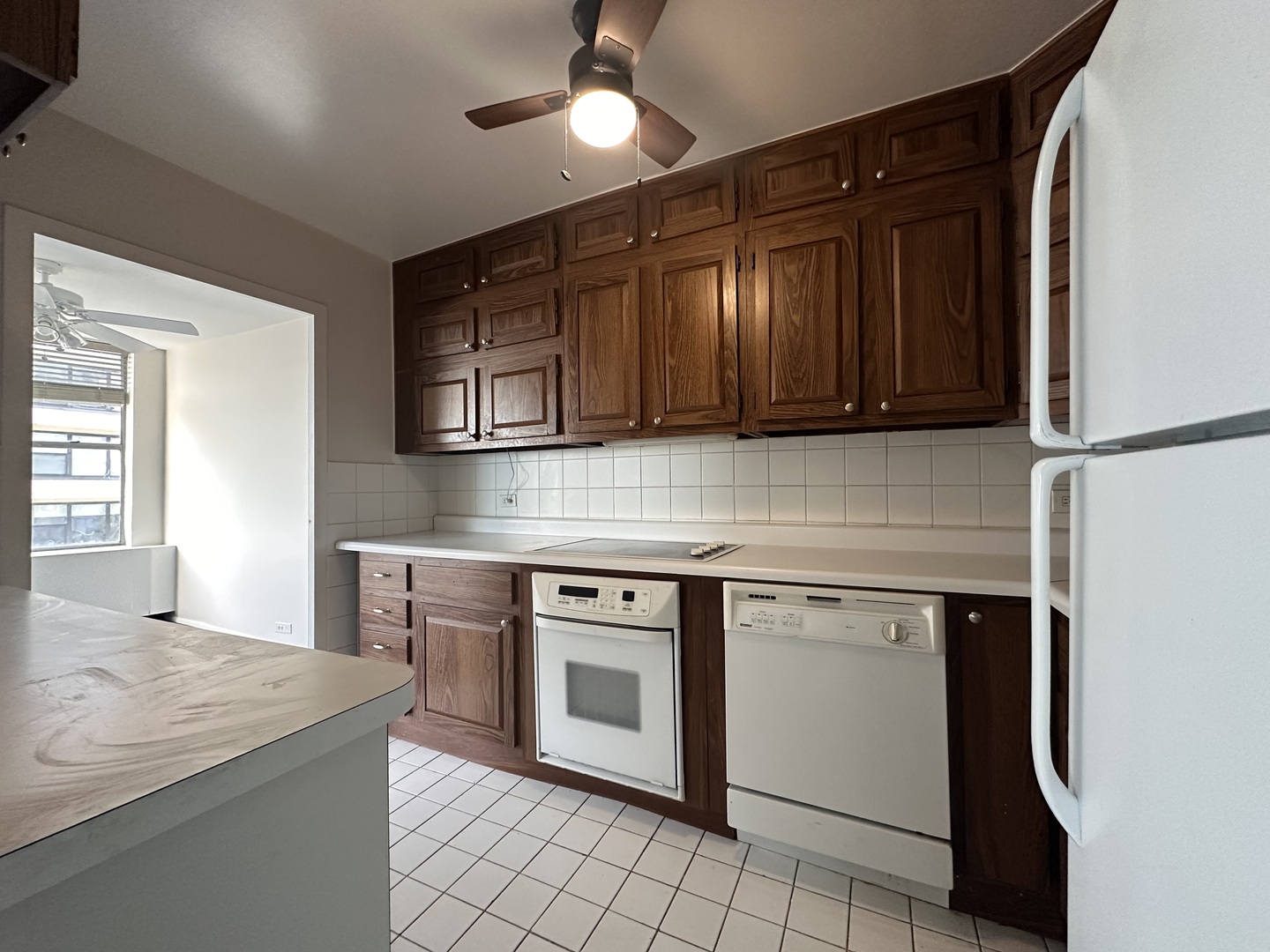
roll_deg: +0.3
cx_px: 635
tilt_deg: +2.1
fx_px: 514
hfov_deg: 102.1
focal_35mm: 14
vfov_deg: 85.7
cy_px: 476
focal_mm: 2.22
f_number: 2.2
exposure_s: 1/120
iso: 320
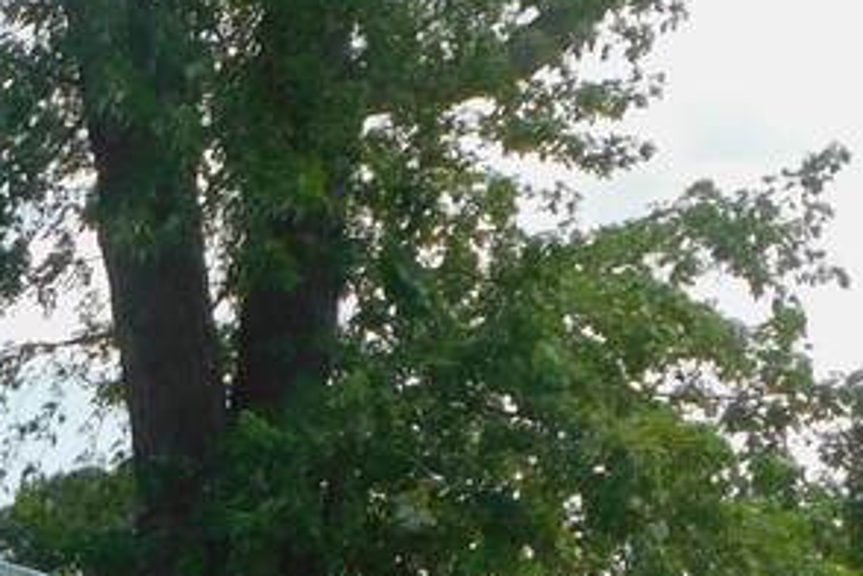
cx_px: -314
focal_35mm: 104
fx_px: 2493
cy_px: 291
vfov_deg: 13.2
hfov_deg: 18.1
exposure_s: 1/1250
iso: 125
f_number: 3
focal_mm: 4
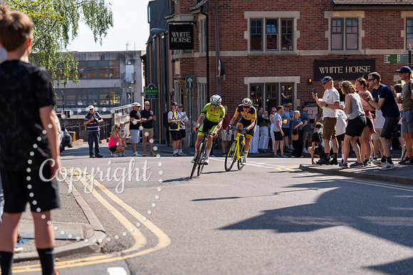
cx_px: 206
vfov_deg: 16.9
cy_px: 138
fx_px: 929
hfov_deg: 25.1
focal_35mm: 81
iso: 160
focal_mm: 81
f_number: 3.5
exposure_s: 1/1000
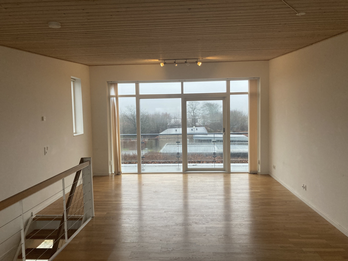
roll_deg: +0.6
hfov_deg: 63.4
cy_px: 130
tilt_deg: -2.9
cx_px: 174
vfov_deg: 49.7
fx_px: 281
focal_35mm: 28
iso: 125
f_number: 1.8
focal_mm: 3.99
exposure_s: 1/60
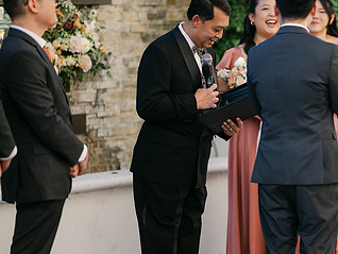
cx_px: 289
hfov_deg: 10.7
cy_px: 162
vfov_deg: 8.1
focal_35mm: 184
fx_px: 1798
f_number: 1.4
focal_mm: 105
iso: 64
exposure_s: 1/1600
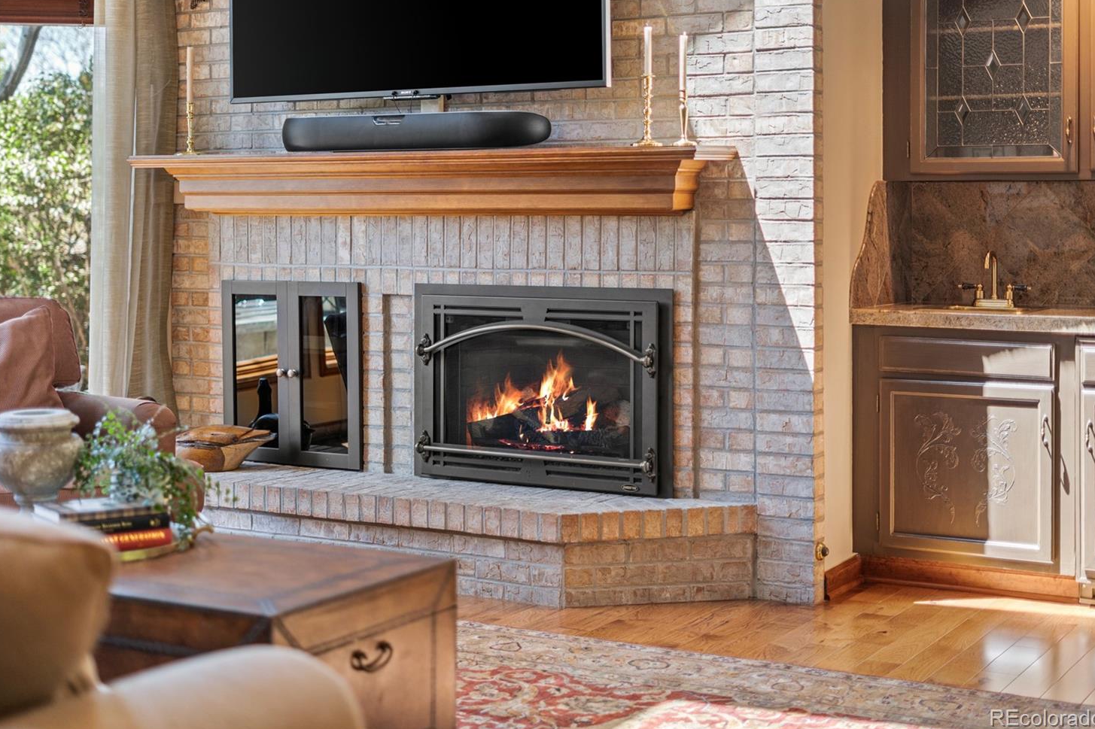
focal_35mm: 55
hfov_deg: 36.2
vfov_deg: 24.6
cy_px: 333
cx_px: 509
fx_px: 1672
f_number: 1.8
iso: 100
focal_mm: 50
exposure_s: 1/80
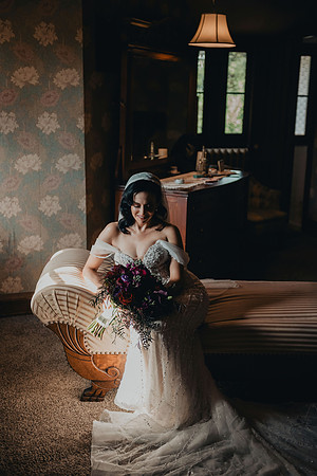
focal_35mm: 48
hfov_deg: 28.1
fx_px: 634
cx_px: 158
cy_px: 238
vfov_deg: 41.1
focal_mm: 48
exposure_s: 1/640
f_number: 2.8
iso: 1250
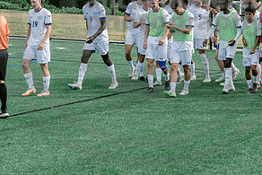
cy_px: 10
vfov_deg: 9.8
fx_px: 1012
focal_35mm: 139
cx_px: 148
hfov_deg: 14.7
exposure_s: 1/1000
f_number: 5.6
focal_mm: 70
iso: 640
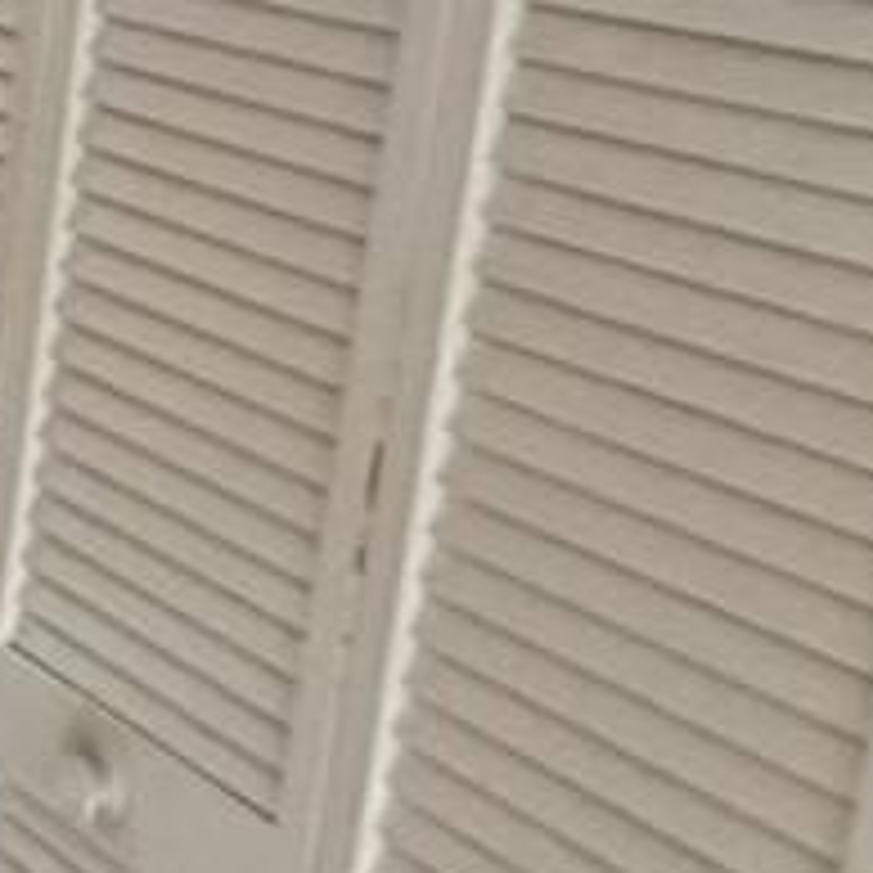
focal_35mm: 102
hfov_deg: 12.2
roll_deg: -1.5
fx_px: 2910
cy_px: 360
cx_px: -1436
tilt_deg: -12.7
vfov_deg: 17.0
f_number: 2.2
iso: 320
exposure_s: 1/60
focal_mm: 2.22
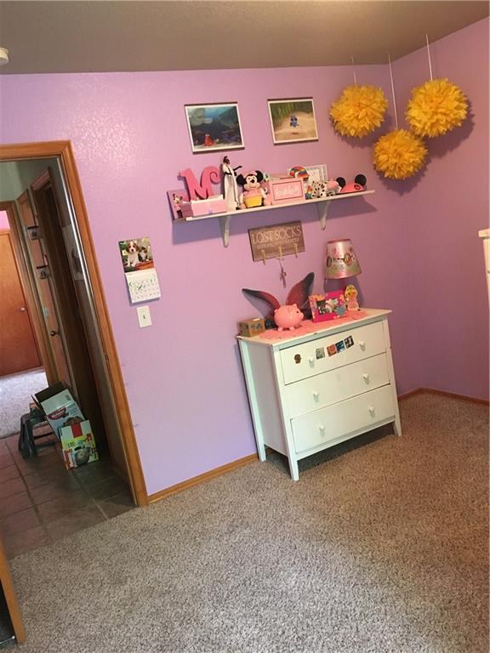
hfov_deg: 48.2
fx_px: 547
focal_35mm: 29
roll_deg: +10.0
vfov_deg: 61.7
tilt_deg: -10.1
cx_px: 245
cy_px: 326
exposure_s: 1/17
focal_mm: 4.15
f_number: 2.2
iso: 200
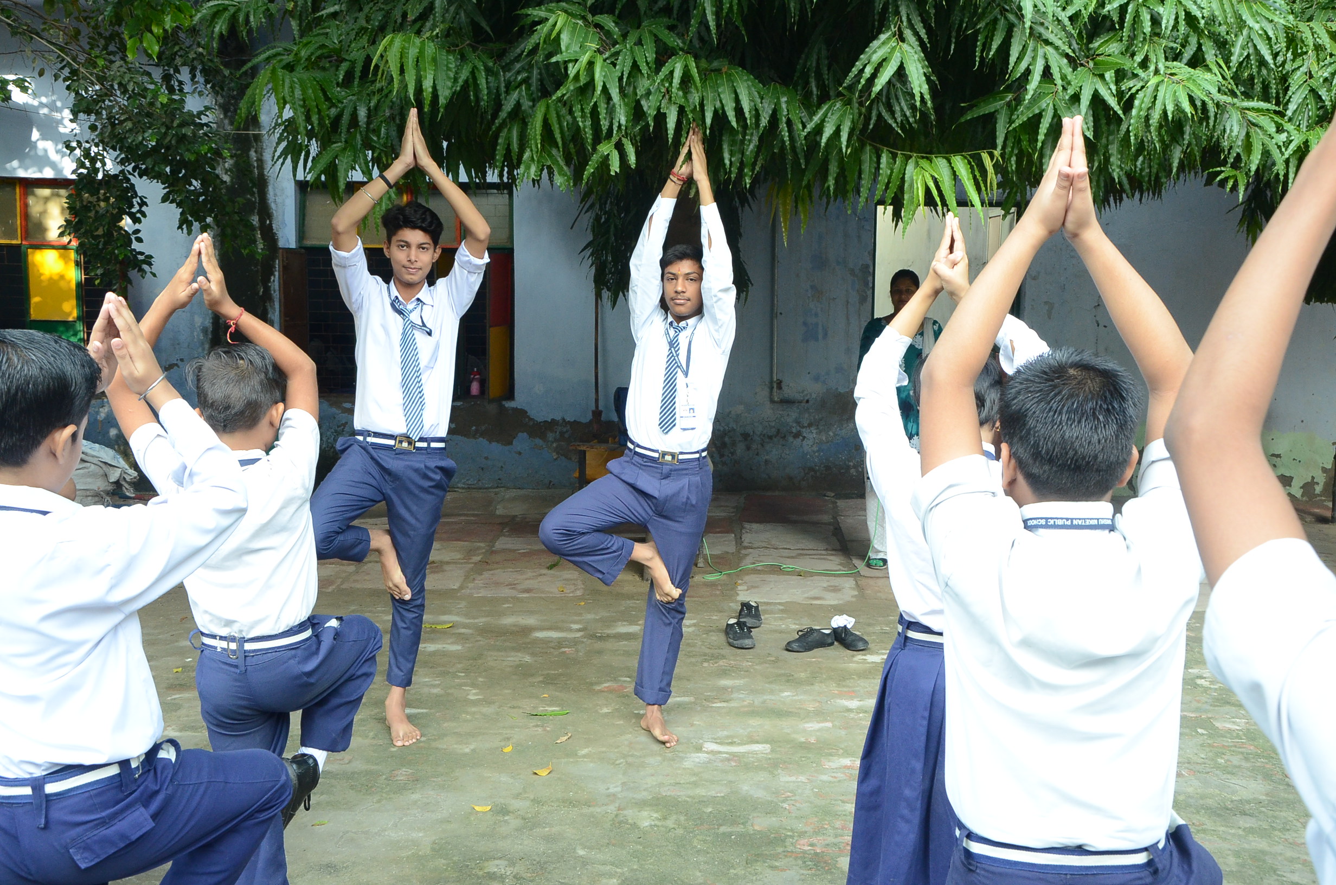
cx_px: 668
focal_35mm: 38
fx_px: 1389
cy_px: 442
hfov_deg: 51.4
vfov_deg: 35.3
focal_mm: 25
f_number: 10
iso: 1250
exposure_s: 1/125
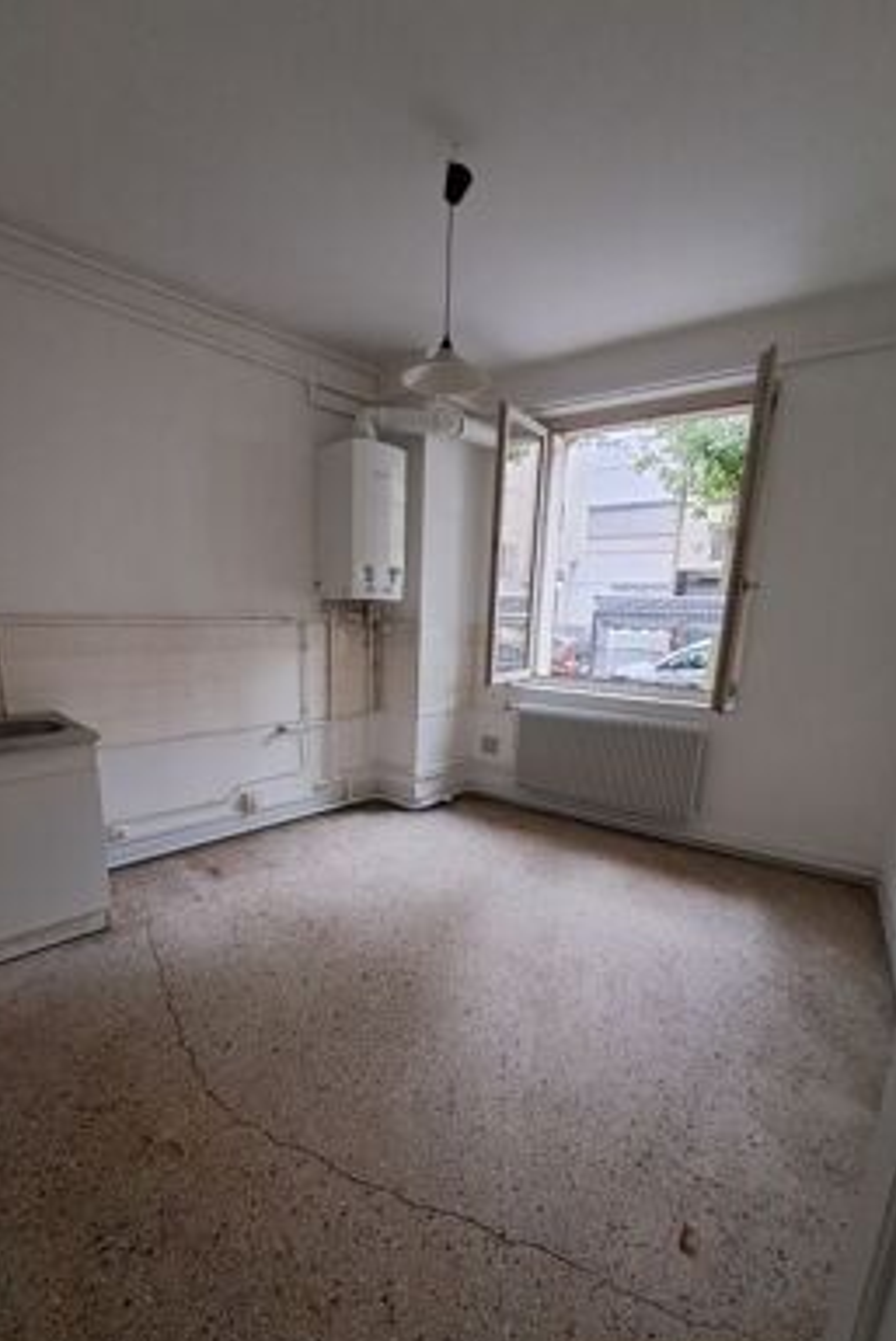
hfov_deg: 77.2
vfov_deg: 100.0
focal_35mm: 15
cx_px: 408
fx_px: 559
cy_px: 740
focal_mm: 1.42
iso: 250
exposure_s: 1/25
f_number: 2.2
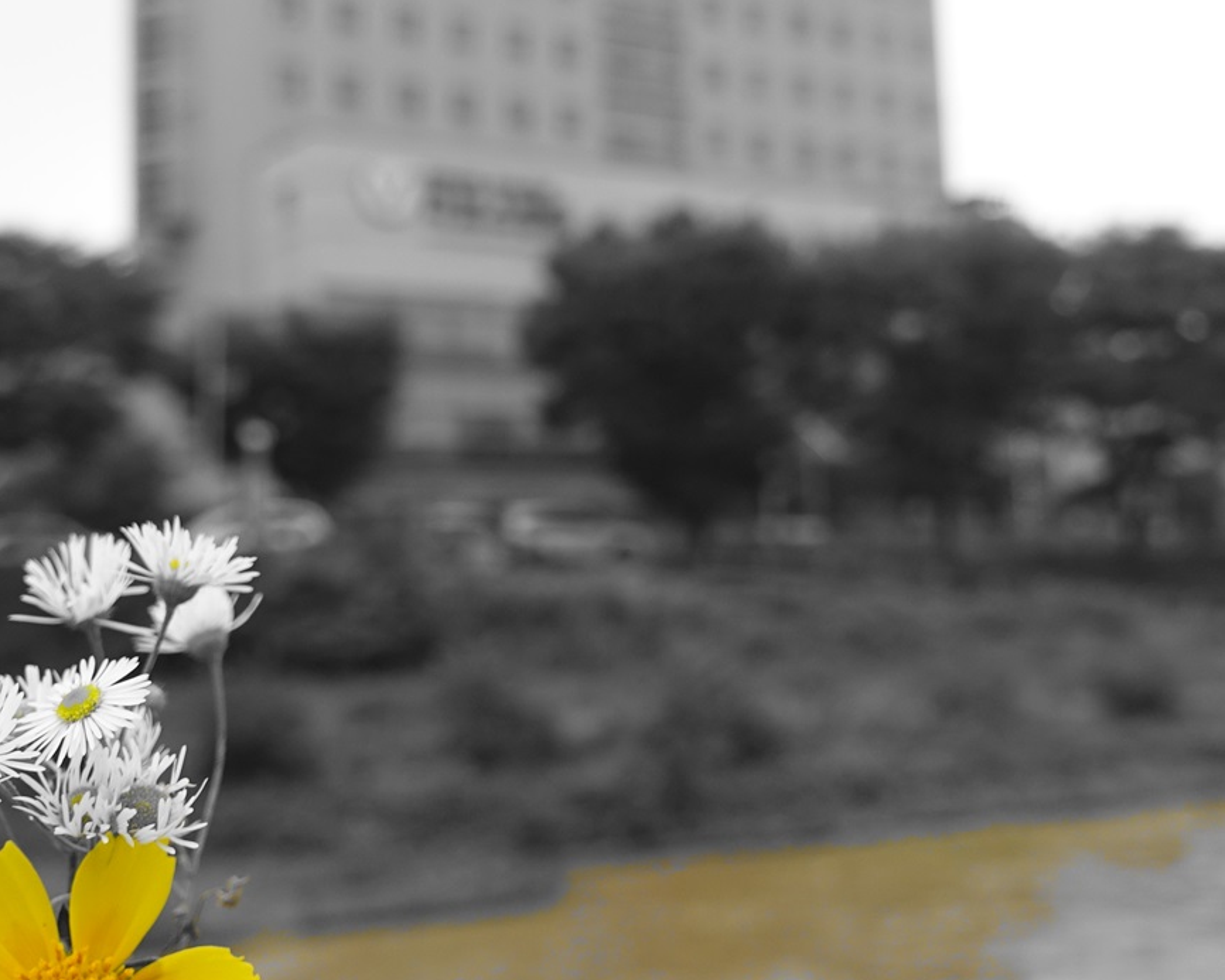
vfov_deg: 29.1
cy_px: 394
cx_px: 618
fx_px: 1885
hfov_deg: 36.0
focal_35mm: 52
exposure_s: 1/250
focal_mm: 8.8
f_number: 2.8
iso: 125
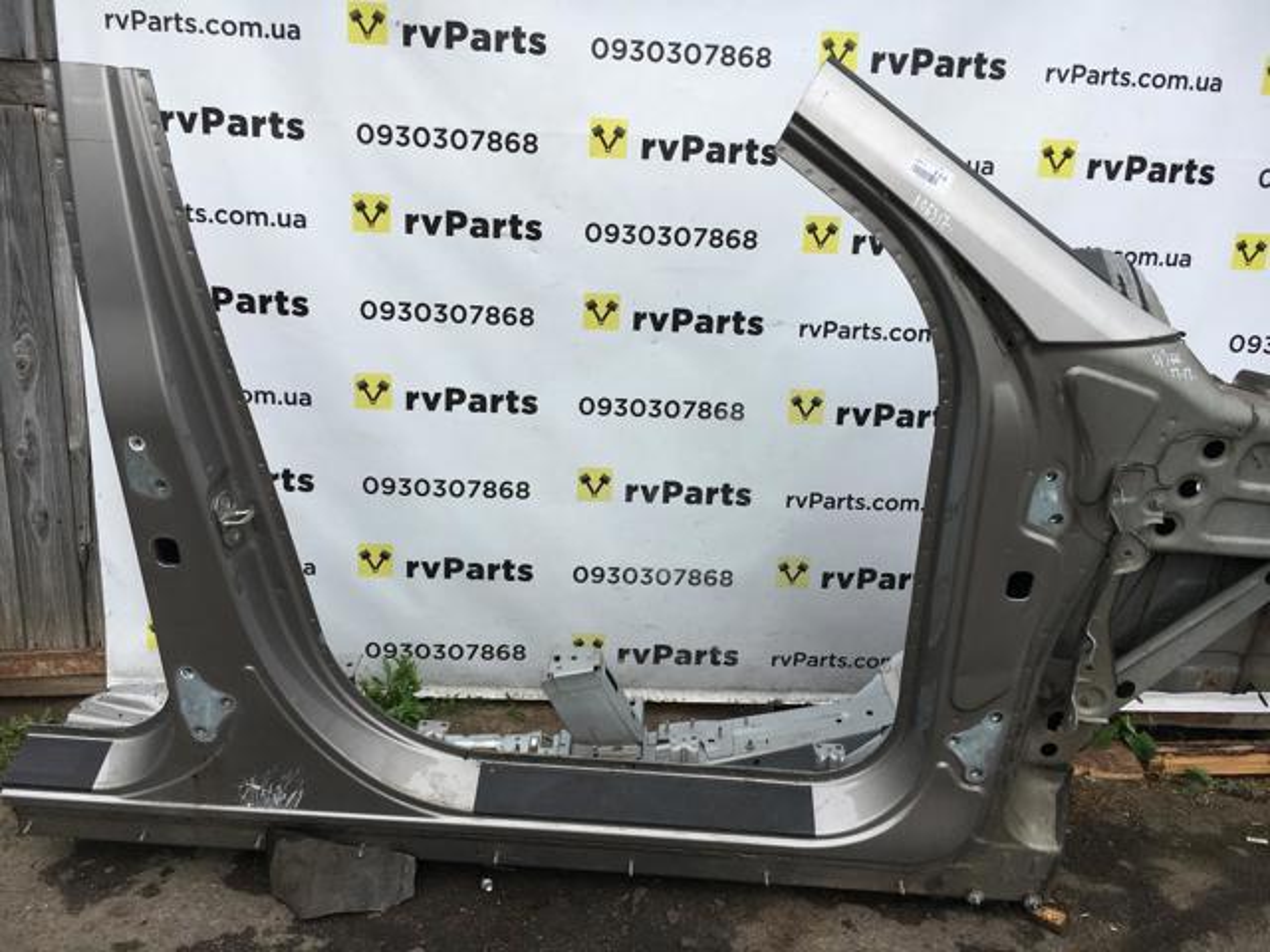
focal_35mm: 29
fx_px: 1064
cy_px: 476
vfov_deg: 48.2
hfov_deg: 61.7
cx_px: 635
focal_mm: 4.15
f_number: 2.2
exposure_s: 1/732
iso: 25
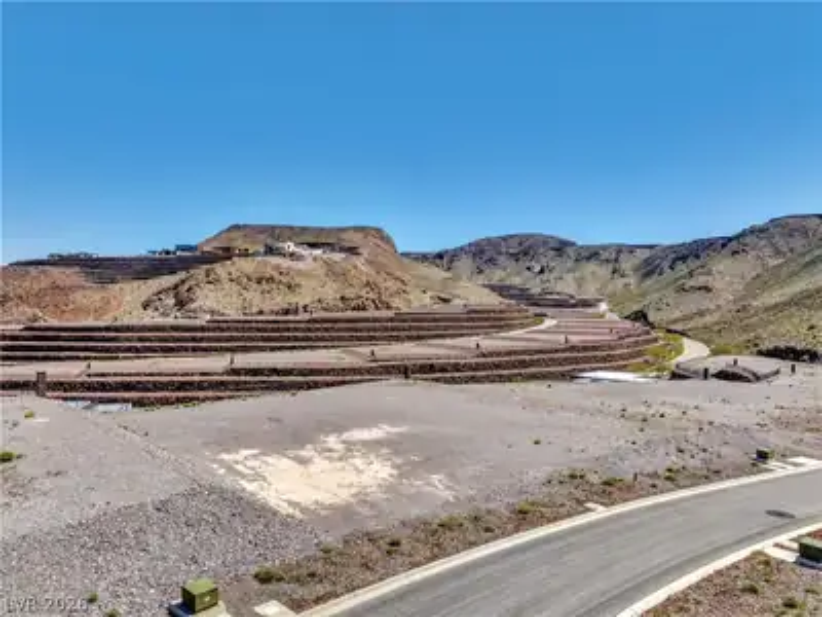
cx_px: 411
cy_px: 308
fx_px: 570
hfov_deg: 71.6
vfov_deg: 56.8
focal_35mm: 24
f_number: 8
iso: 100
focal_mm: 12.3
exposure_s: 1/8
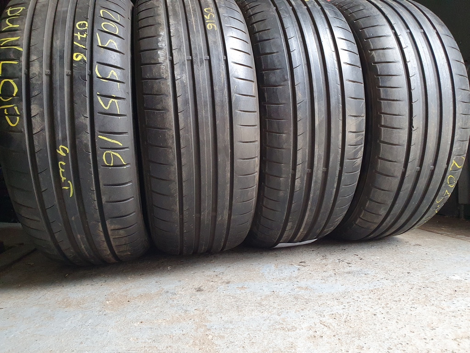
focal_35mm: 26
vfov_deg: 53.1
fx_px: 353
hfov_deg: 67.3
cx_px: 235
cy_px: 176
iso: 250
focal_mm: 4.32
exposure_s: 1/50
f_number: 2.4
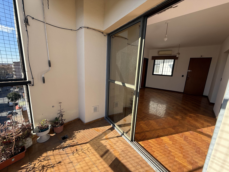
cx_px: 114
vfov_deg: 85.7
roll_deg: -2.5
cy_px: 86
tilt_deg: -10.8
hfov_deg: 102.1
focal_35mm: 14
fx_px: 93
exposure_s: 1/631
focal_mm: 2.22
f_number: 2.2
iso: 64
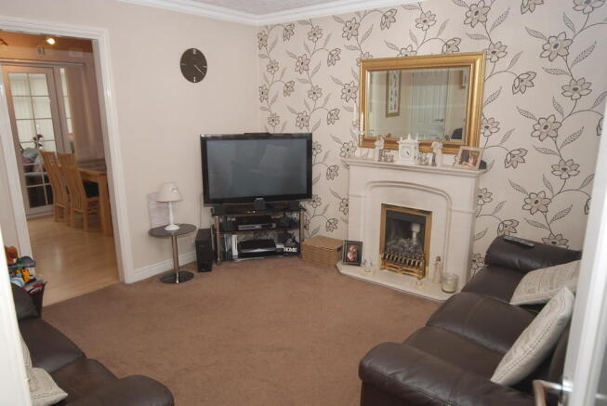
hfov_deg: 70.4
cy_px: 203
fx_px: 430
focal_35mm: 26
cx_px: 304
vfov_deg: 50.5
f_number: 5.3
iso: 400
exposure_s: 1/60
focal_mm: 17
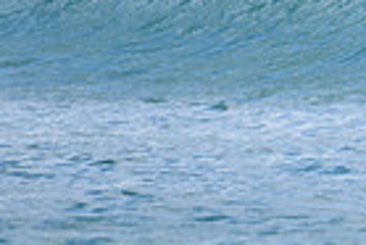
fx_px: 25982
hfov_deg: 0.8
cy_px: -37
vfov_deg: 0.5
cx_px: 552
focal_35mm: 2553
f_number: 5.6
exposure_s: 1/2000
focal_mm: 500
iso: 640
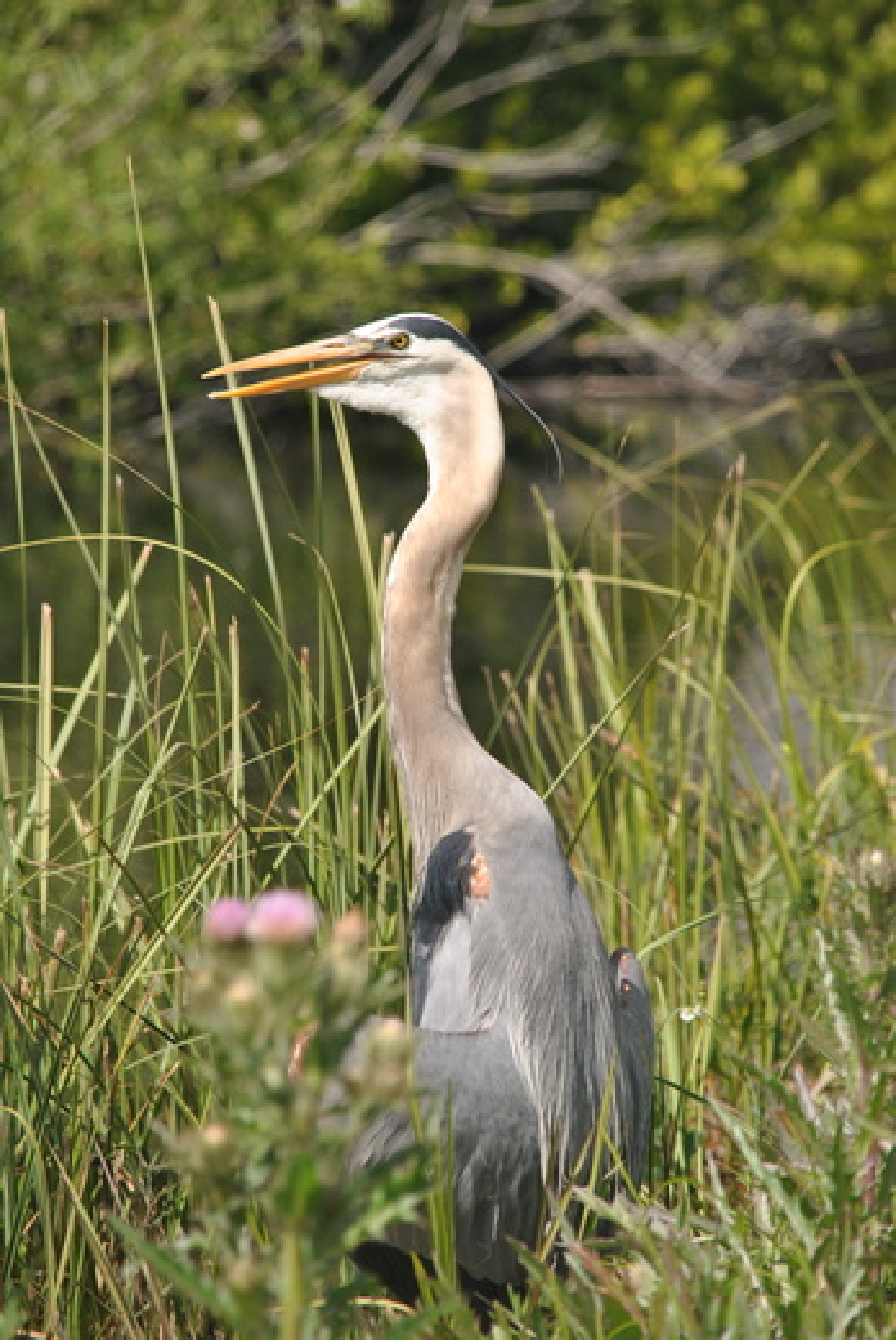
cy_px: 670
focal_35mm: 278
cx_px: 448
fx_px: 10332
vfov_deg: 7.4
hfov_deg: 5.0
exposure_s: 1/1000
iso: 200
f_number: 5
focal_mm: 185
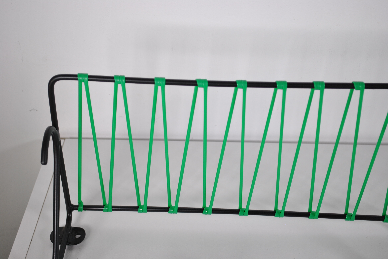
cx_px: 194
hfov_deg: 29.8
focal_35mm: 68
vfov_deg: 20.2
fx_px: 728
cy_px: 130
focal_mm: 45
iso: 200
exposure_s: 1/100
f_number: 5.3
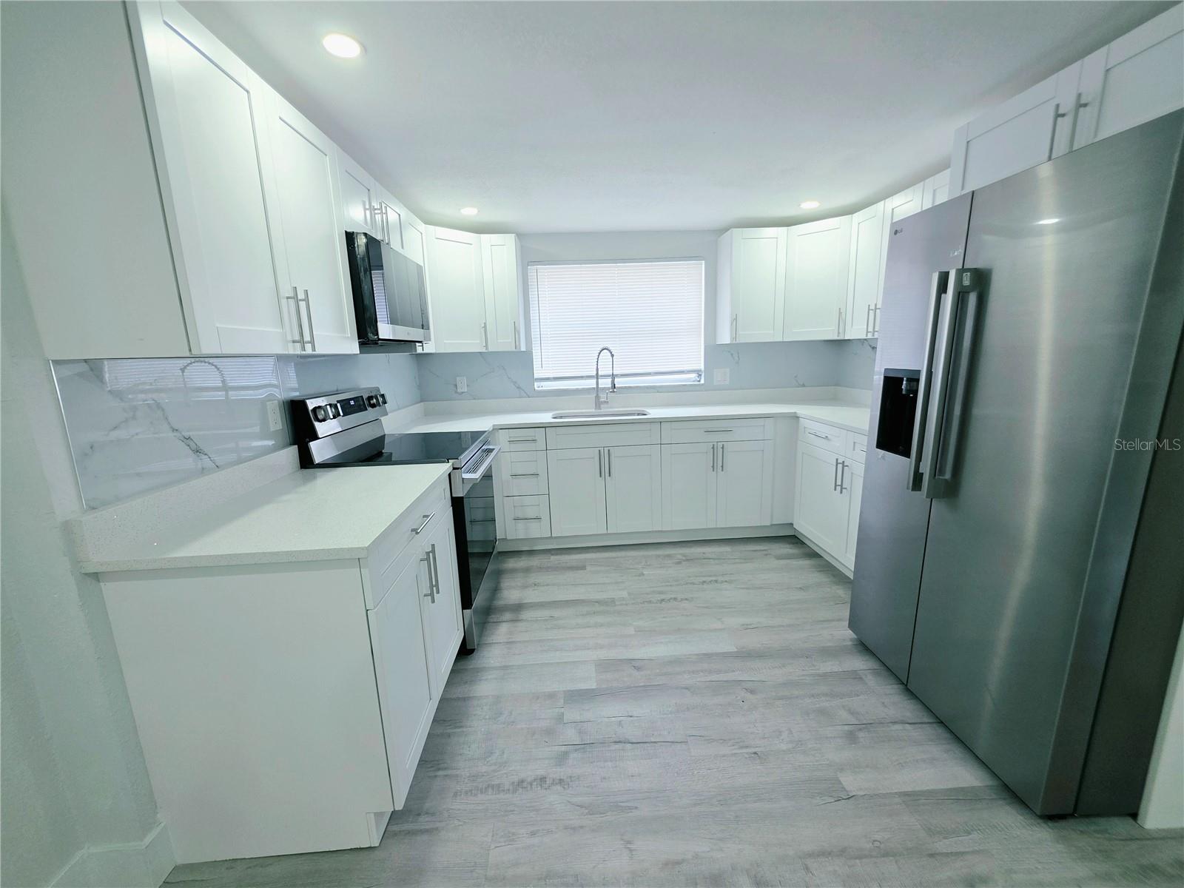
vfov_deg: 89.9
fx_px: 445
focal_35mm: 13
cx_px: 592
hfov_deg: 106.2
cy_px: 444
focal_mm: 2.2
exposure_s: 1/120
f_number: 1.9
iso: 100
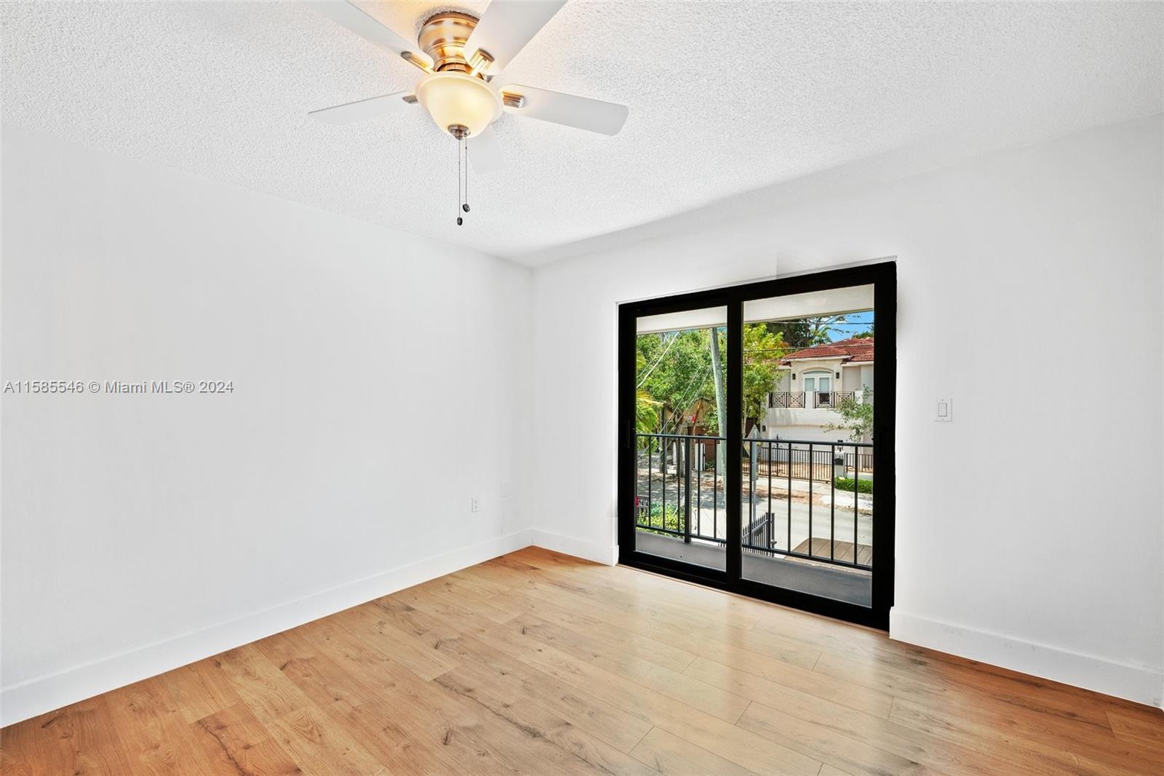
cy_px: 388
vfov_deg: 81.2
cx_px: 582
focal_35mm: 14
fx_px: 453
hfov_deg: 104.2
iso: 250
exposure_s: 1/13
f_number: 8
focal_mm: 14
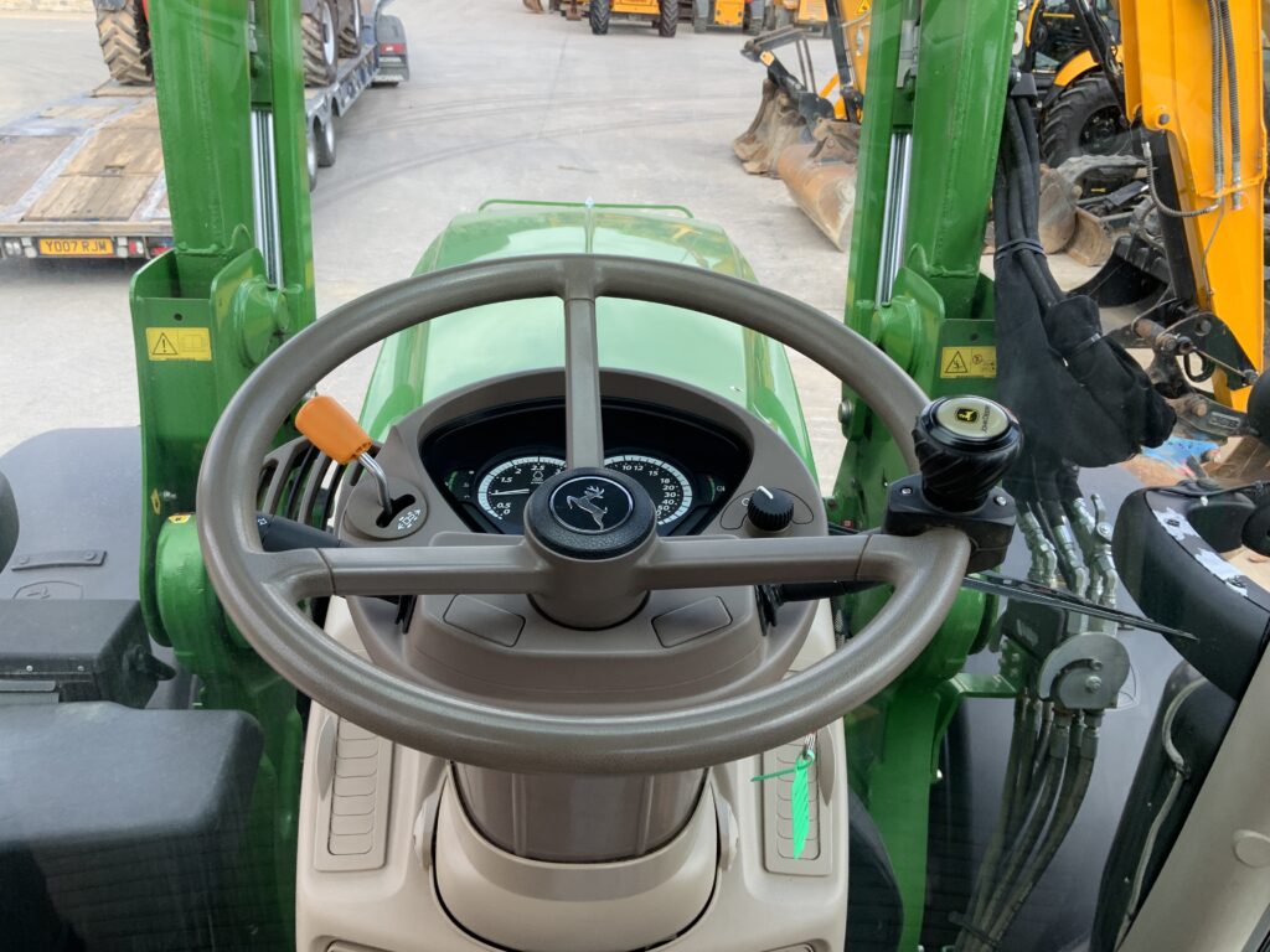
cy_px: 476
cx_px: 635
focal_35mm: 29
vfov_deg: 48.2
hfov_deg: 61.7
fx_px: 1064
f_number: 1.8
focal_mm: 3
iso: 16
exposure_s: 1/249
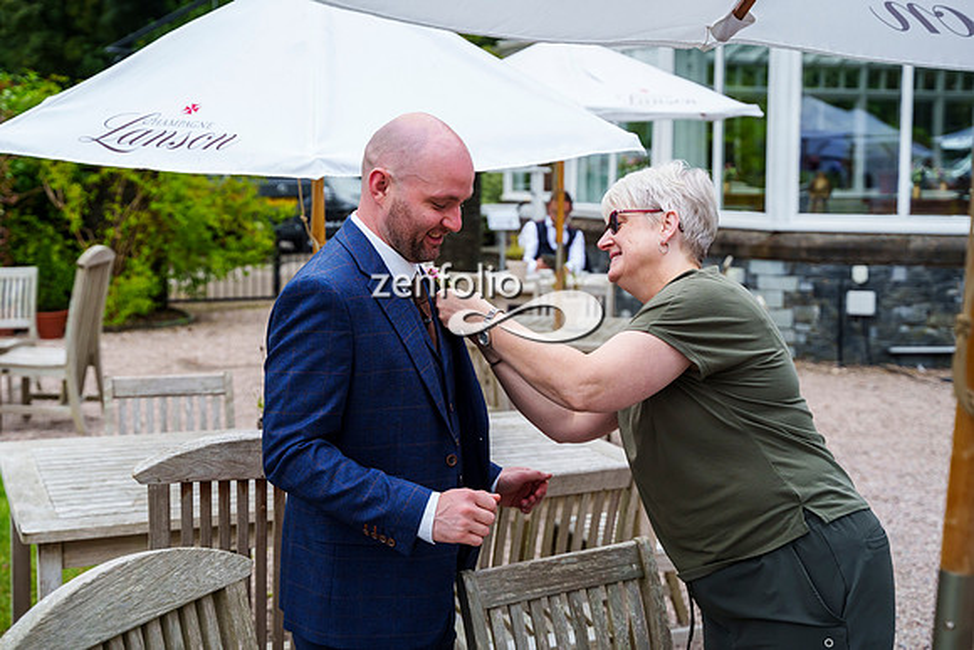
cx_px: 426
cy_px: 284
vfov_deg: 25.6
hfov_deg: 37.5
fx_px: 1431
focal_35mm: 53
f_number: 3.5
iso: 800
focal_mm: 47
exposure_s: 1/4000
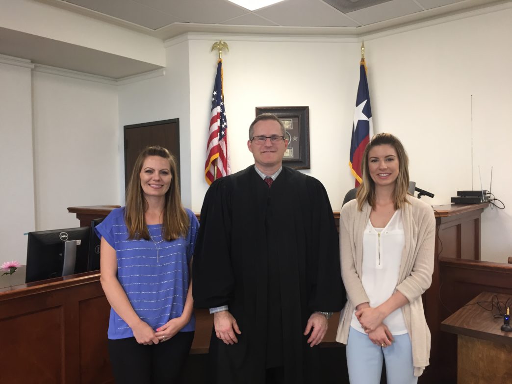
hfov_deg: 61.7
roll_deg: +0.6
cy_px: 192
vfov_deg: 48.2
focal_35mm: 29
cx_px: 256
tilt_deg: -2.0
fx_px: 429
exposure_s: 1/30
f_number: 2.2
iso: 80
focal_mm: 4.15
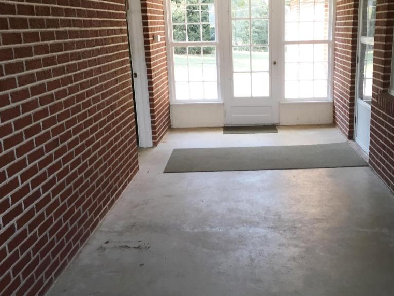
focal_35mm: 39
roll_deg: -0.8
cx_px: 238
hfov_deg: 47.6
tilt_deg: -15.1
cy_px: 144
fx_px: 444
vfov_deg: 36.8
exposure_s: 1/40
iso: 32
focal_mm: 4.15
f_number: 2.2
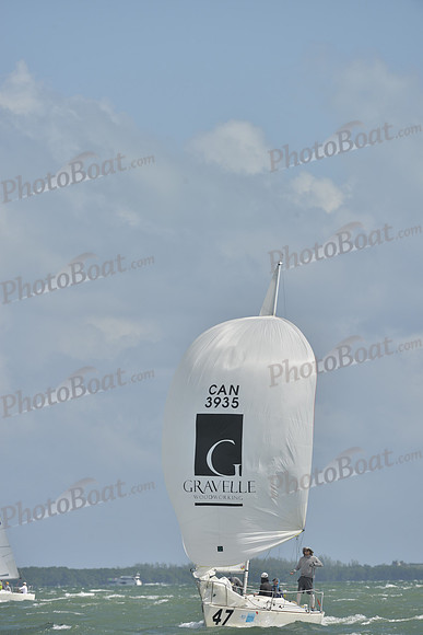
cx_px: 212
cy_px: 318
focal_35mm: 300
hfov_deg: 4.6
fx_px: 5284
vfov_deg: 6.9
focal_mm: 300
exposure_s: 1/1250
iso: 280
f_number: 8
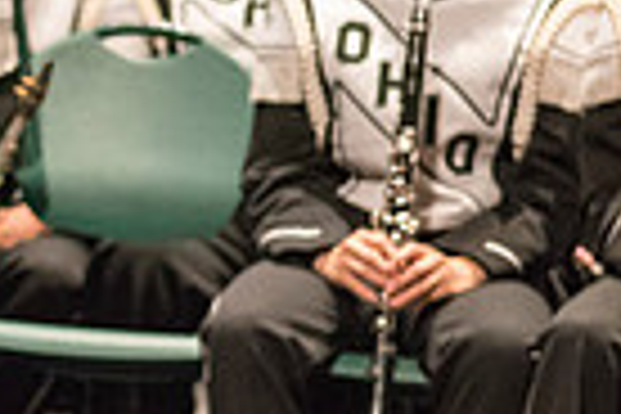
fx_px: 21768
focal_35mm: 1262
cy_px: -7
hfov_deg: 1.6
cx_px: -441
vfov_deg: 1.1
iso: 4000
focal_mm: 300
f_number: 2.8
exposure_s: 1/500
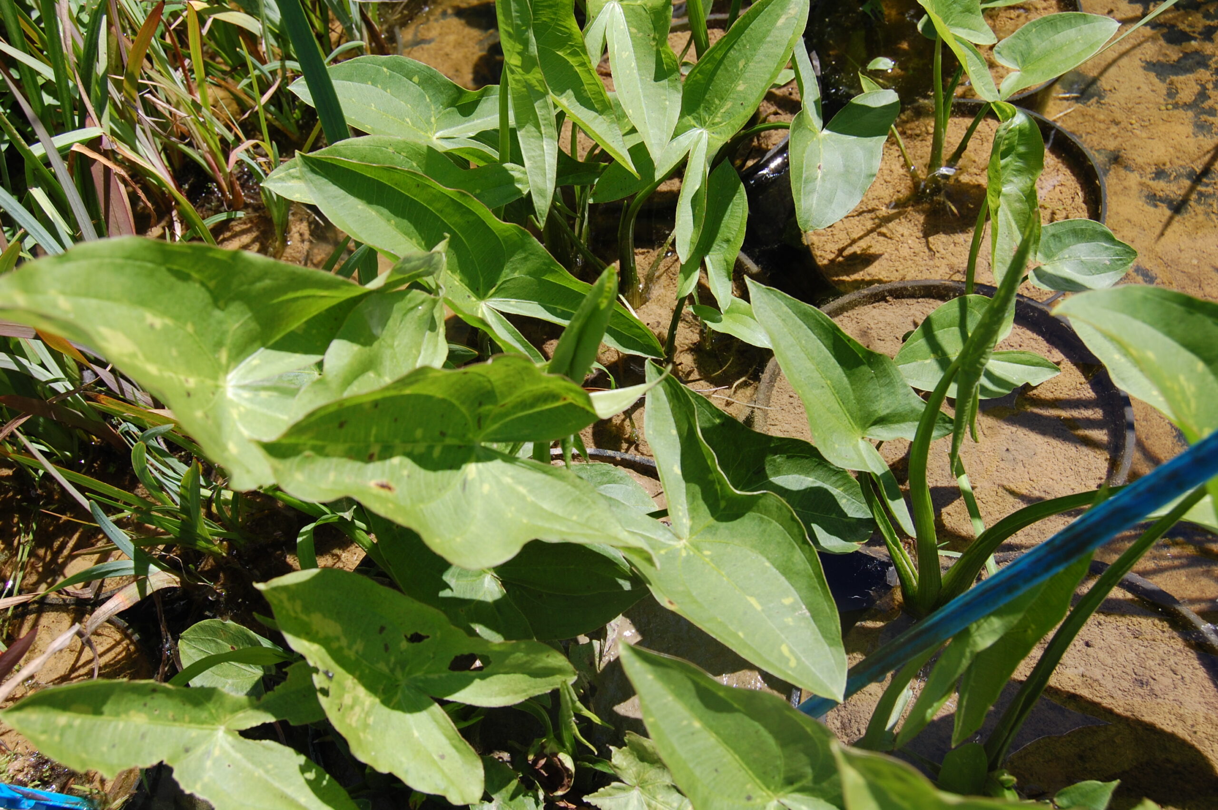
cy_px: 405
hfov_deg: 53.2
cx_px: 609
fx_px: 1217
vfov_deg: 36.8
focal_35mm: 36
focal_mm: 24
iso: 200
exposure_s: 1/250
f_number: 8
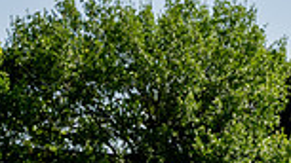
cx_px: 156
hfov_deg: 12.7
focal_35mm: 169
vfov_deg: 6.7
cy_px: 419
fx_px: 1304
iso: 100
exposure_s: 1/250
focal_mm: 55
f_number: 8
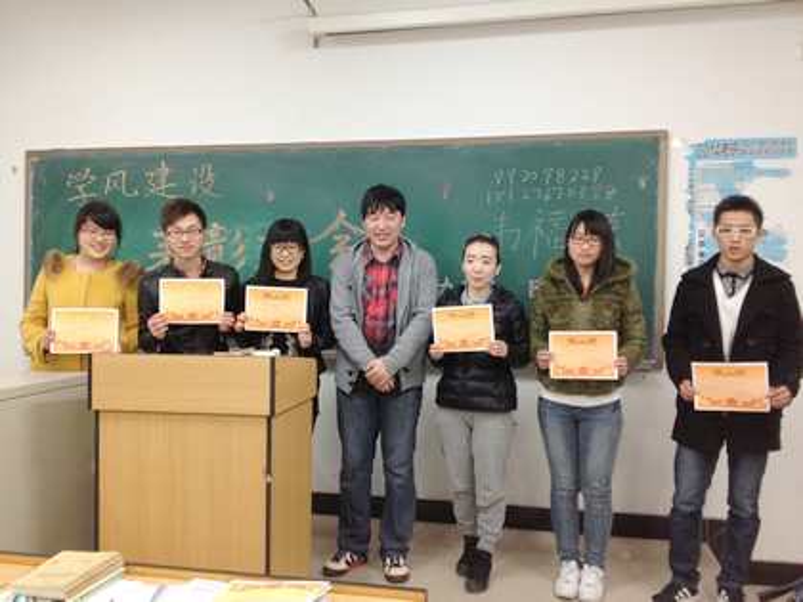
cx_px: 402
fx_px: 812
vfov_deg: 40.7
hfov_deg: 52.6
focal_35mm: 35
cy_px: 301
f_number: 2.4
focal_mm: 4.28
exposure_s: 1/20
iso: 200
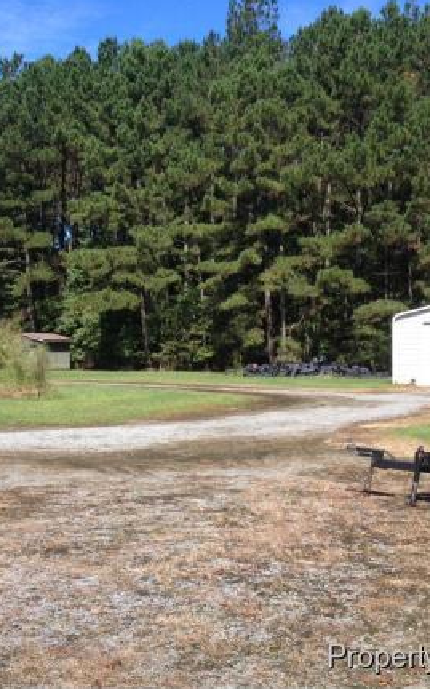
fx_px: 938
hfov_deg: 25.8
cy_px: 344
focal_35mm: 50
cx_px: 177
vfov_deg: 40.3
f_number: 2.4
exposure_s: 1/905
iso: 50
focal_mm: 4.28
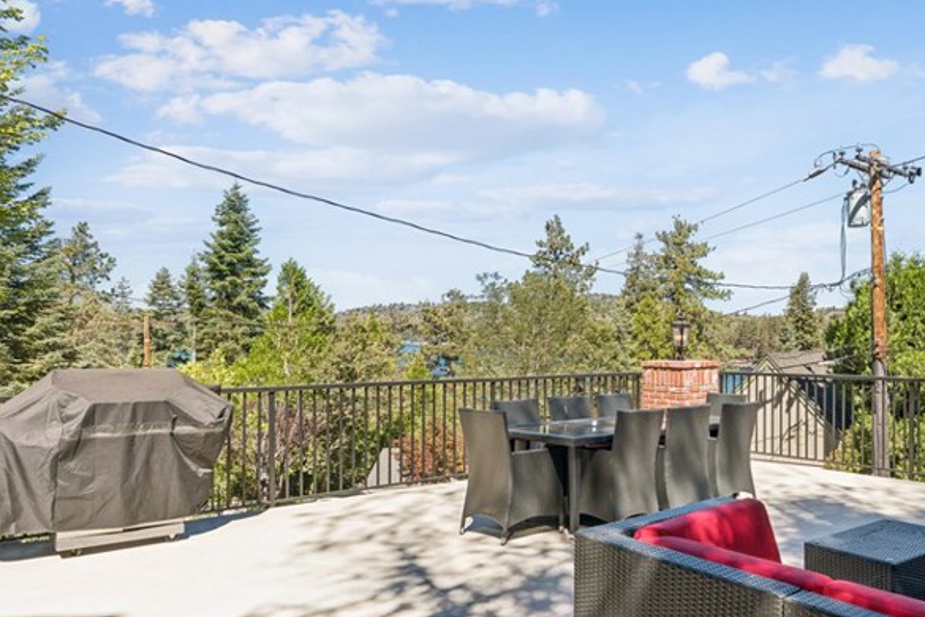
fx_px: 733
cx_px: 637
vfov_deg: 45.6
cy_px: 326
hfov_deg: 62.4
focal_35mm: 29
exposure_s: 1/100
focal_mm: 16.3
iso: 100
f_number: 13
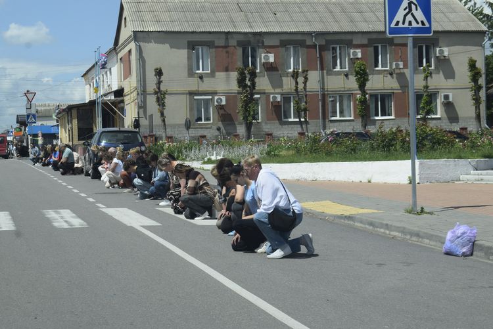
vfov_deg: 16.6
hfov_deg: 24.6
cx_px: 246
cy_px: 164
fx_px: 1130
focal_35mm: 82
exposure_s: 1/400
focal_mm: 55
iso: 200
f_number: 10
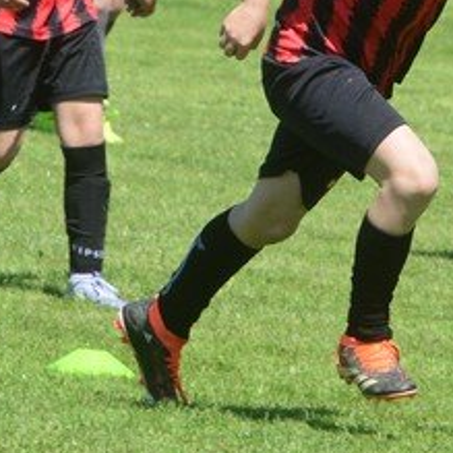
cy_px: -97
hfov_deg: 1.8
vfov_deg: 1.8
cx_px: 407
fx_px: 14465
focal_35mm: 977
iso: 2000
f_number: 16
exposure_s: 1/1000
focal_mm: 300
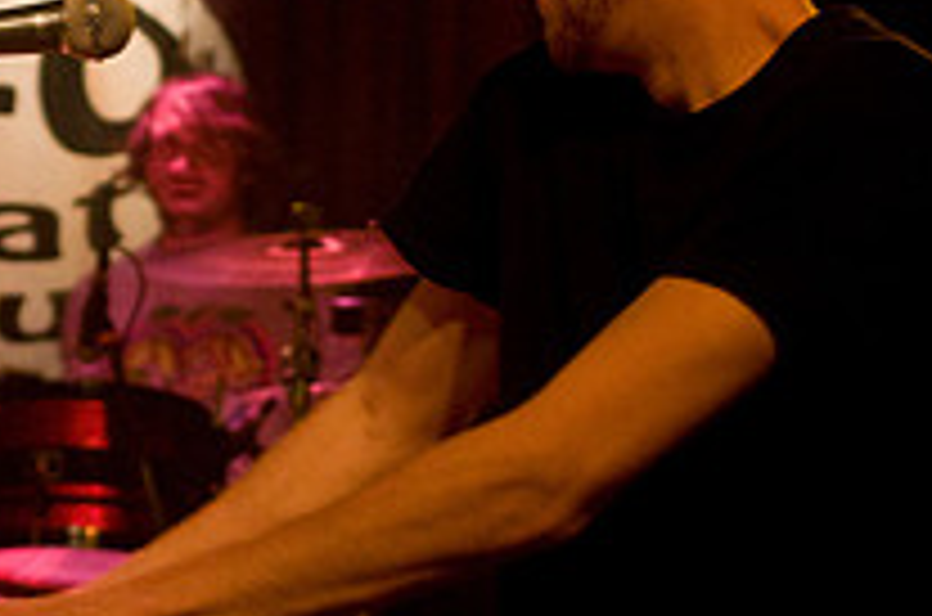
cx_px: -27
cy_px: 187
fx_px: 3807
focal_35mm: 147
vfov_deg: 9.3
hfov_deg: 13.7
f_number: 2.8
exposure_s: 1/50
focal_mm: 35
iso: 1250
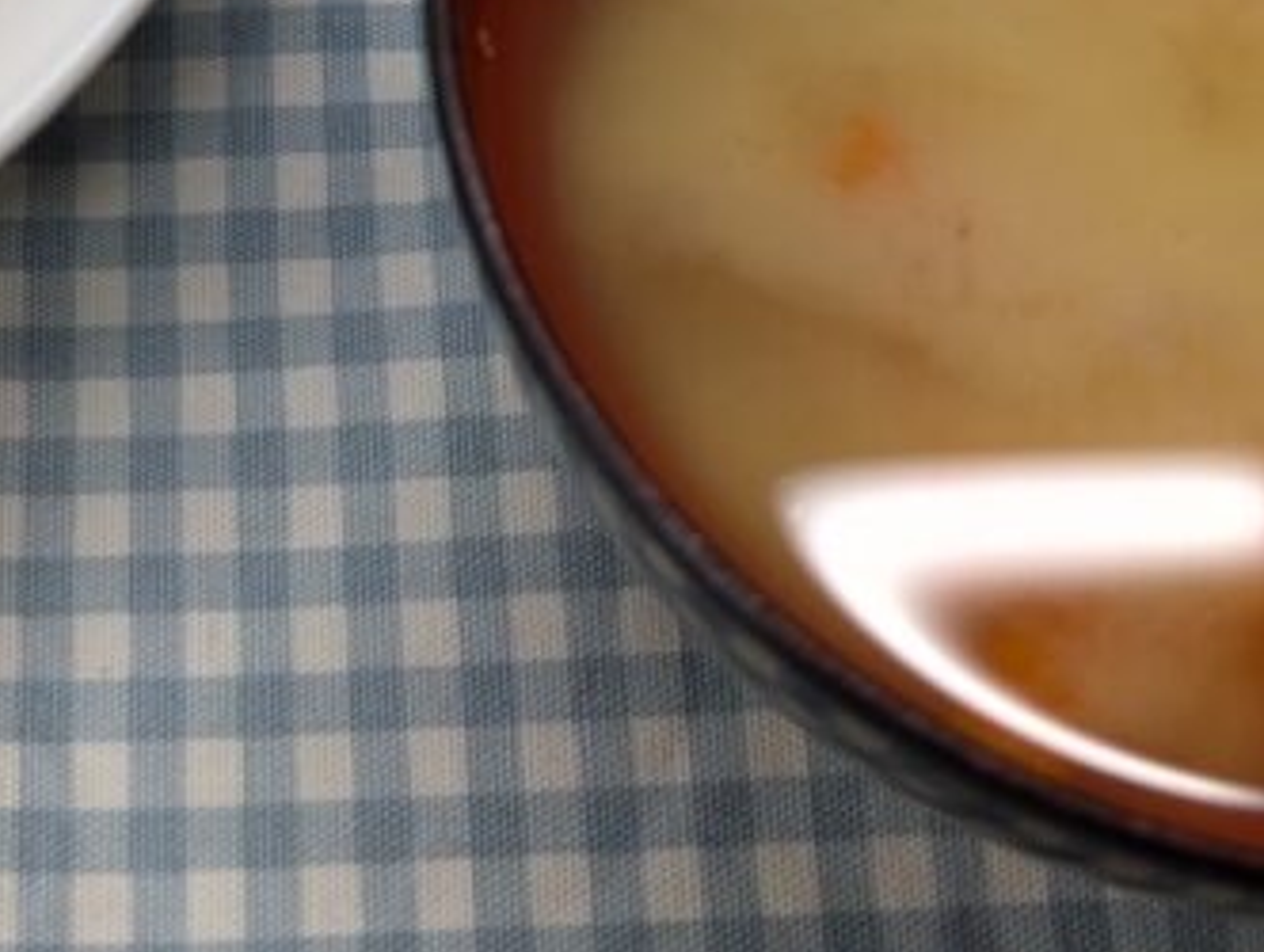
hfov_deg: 25.8
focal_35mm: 74
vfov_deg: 18.8
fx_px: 2706
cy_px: -223
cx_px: 232
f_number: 1.68
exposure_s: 1/40
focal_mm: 6.9
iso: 23
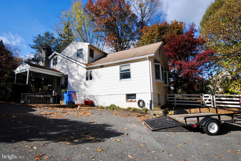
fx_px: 131
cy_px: 80
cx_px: 120
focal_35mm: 20
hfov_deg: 85.4
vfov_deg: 63.3
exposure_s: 1/250
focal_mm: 13
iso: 100
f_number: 8
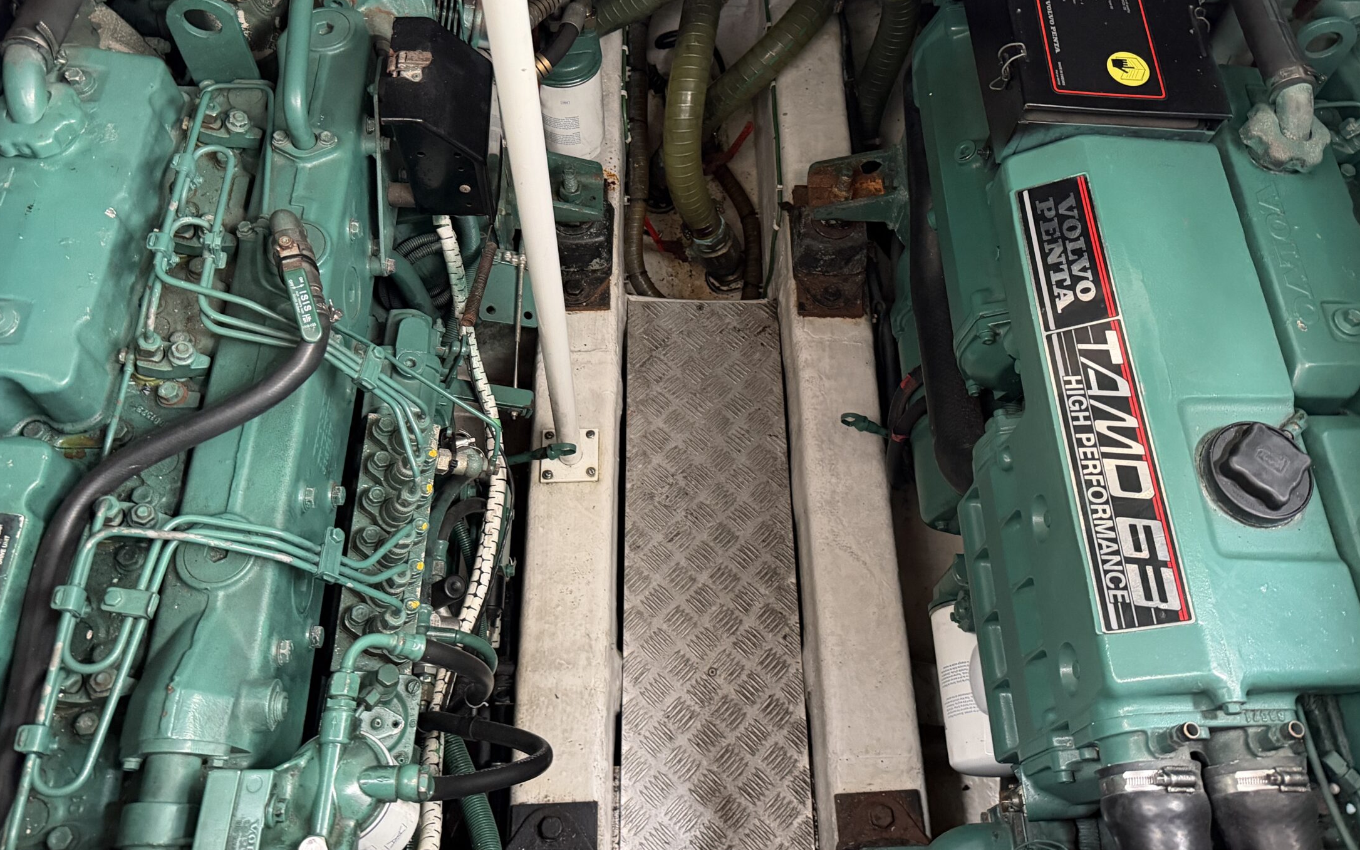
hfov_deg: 62.8
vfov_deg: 41.5
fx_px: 1112
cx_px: 735
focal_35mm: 30
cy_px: 318
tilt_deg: -60.0
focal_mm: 6.76
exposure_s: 1/40
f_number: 1.78
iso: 1000
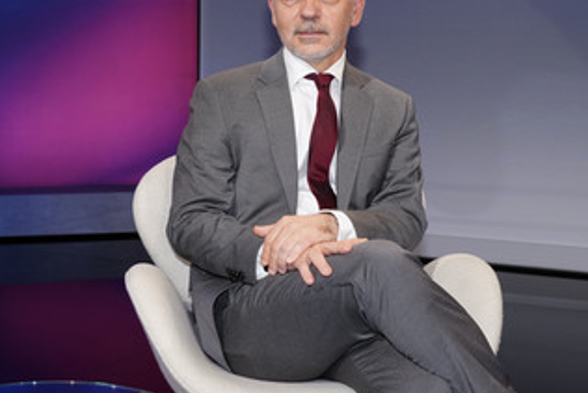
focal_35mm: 57
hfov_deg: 35.0
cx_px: 341
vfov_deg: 23.8
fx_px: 931
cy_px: 177
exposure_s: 1/125
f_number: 5.6
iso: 2000
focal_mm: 40
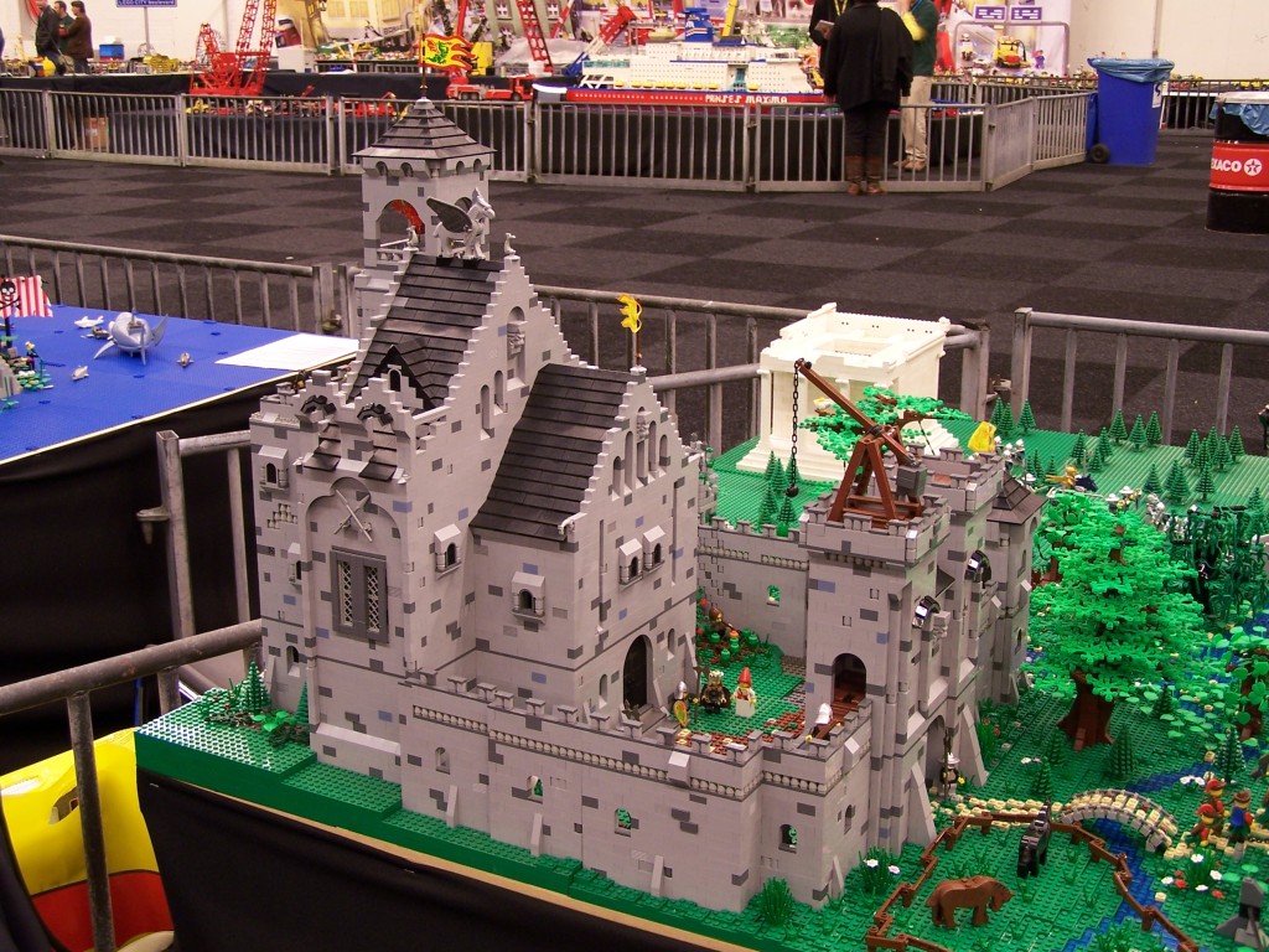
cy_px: 476
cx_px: 634
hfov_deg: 39.7
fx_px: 1760
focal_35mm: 48
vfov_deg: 30.3
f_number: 3
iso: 80
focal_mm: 8
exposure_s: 1/2
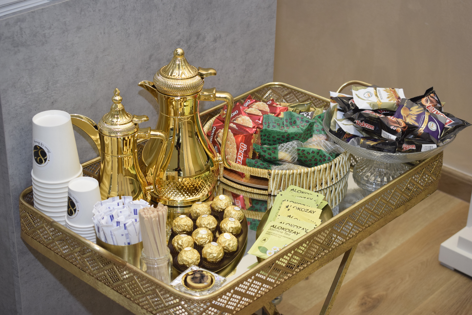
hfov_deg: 29.2
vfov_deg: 19.7
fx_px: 905
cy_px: 158
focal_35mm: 69
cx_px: 236
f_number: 5.3
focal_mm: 46
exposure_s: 1/200
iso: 800
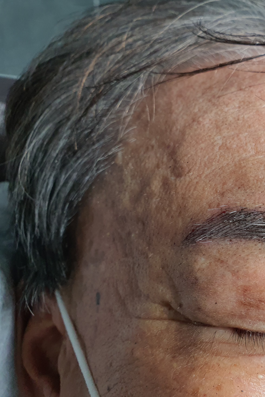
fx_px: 408
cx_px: 266
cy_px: 195
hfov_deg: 32.9
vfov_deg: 51.9
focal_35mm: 37
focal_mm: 4.3
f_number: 2.4
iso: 125
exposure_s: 1/120
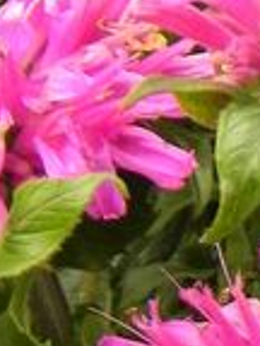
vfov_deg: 1.4
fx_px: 13750
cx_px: 402
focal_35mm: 1373
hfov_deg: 1.1
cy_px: 404
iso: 160
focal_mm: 44
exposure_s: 1/250
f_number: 5
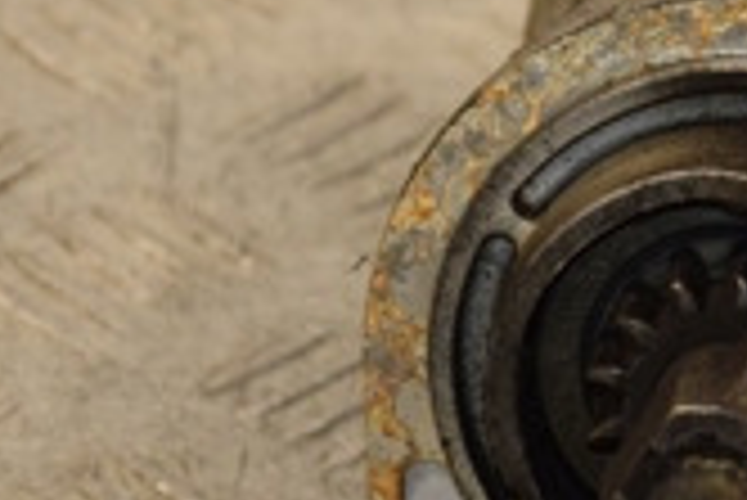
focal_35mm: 433
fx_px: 8991
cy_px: 167
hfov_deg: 4.7
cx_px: 882
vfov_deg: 3.2
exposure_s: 1/160
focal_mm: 75
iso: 800
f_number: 5.3
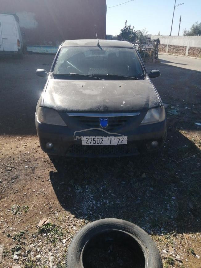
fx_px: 201
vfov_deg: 67.3
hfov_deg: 53.1
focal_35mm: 26
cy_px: 134
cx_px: 100
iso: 50
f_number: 1.8
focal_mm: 3.6
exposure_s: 1/1650
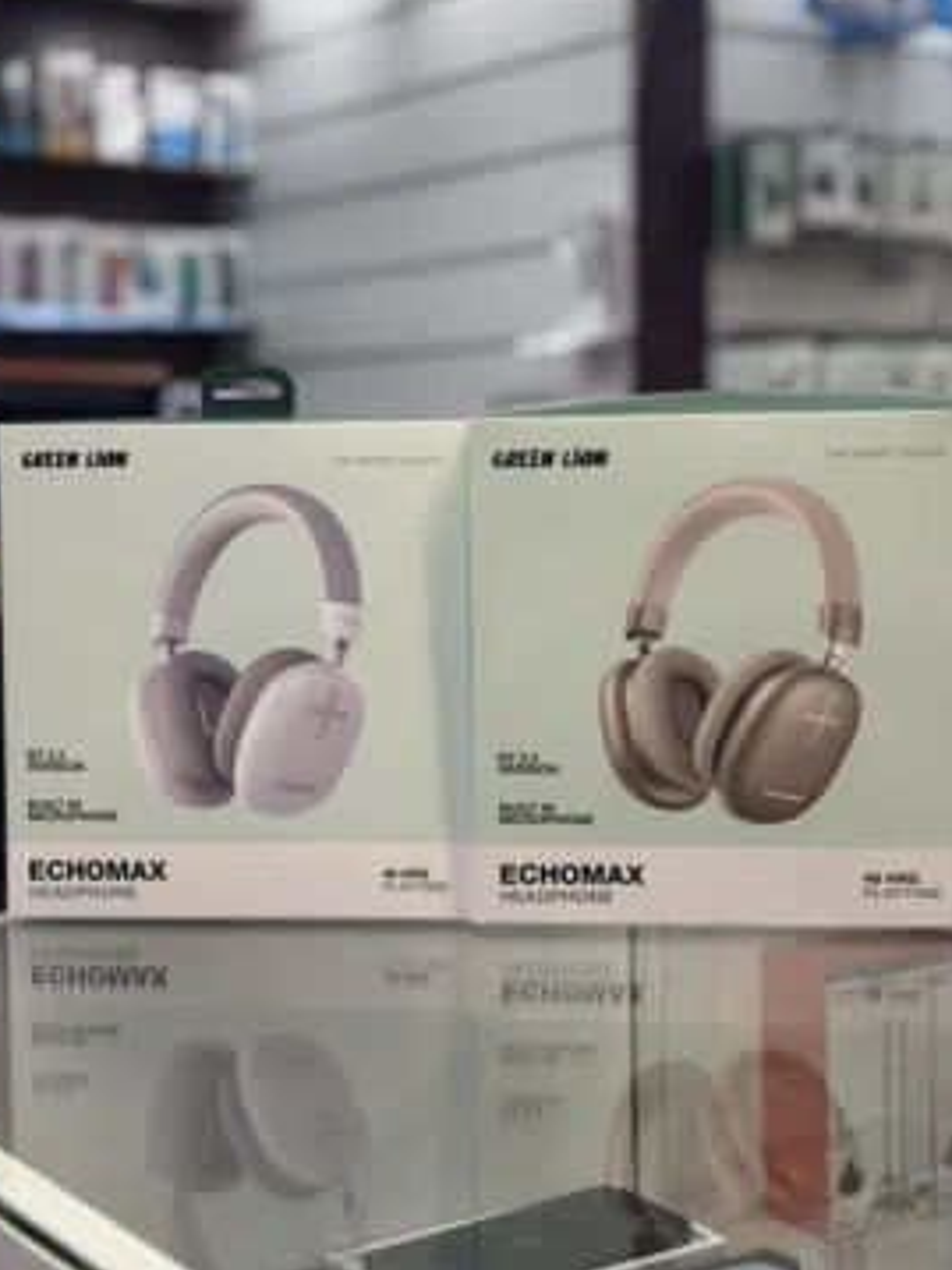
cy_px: 570
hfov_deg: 25.2
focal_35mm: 58
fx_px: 2128
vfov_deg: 33.2
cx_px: 478
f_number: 1.6
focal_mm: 5.96
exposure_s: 1/100
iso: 40
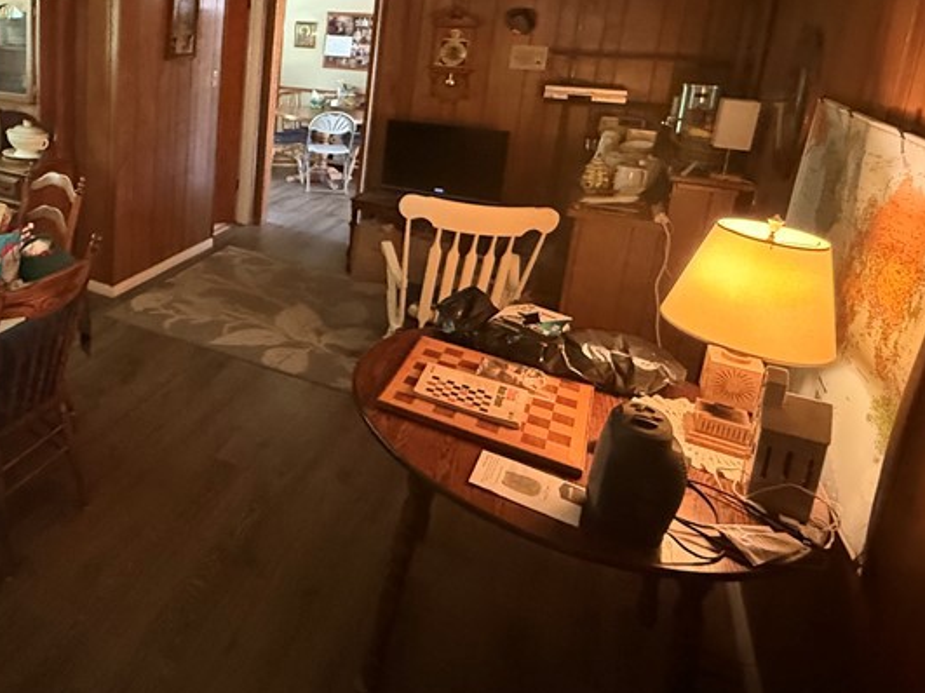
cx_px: 172
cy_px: 158
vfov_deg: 48.9
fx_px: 721
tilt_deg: -11.5
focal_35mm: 27
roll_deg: -2.2
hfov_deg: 59.7
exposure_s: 1/30
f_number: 2.2
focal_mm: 2.22
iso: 1600
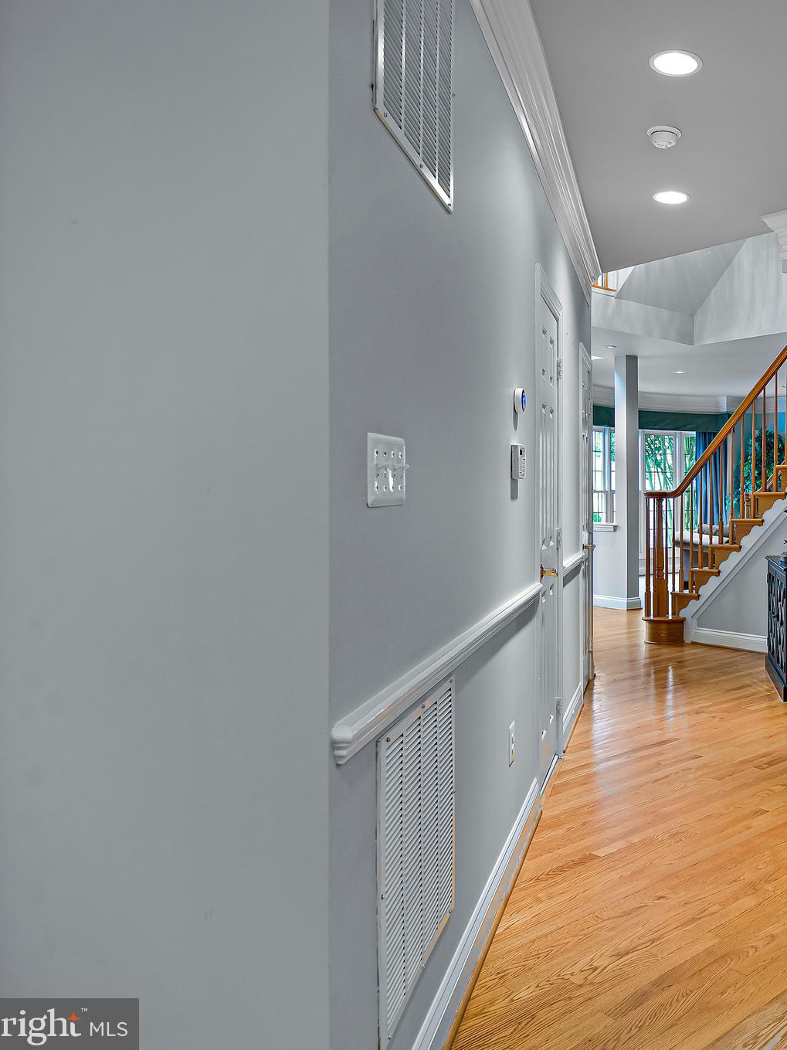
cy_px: 527
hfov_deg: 42.6
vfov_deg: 61.7
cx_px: 758
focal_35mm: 29
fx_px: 879
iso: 250
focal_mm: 20
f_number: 9
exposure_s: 1/8
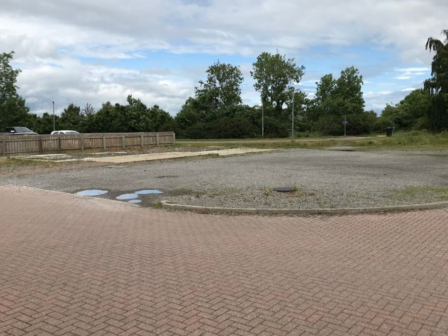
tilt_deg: -5.6
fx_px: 453
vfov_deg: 40.7
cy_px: 153
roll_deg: +1.1
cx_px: 226
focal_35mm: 35
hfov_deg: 52.6
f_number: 1.8
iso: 20
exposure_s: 1/3300
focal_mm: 3.99
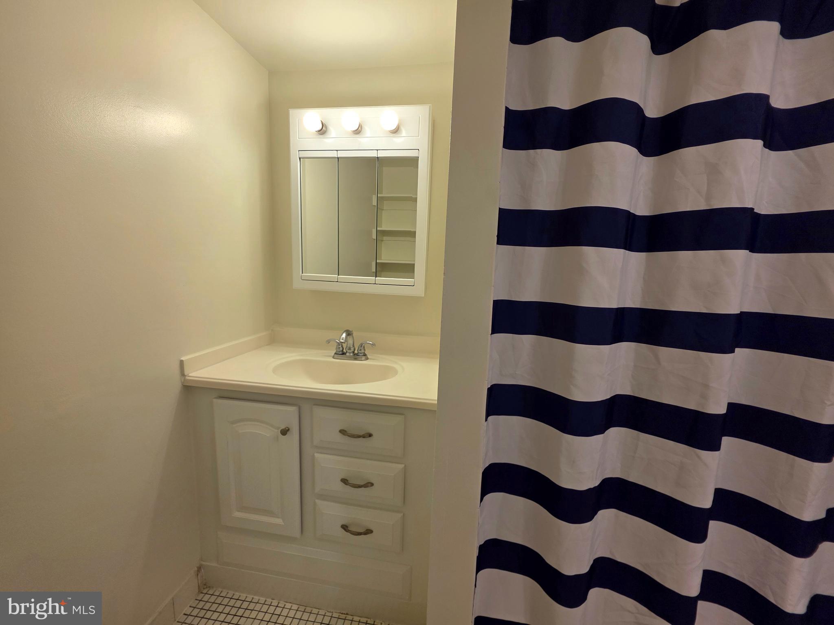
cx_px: 417
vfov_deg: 89.9
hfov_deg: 106.2
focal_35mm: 13
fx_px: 313
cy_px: 312
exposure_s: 1/120
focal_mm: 2.2
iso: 40
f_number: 1.9
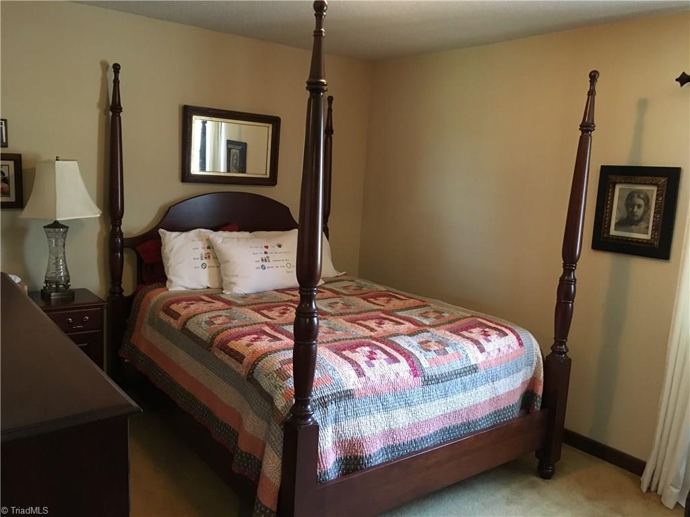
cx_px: 345
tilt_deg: -7.4
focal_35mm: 29
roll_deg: -3.5
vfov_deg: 48.2
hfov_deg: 61.7
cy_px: 258
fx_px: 578
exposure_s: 1/15
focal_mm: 4.15
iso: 250
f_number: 2.2
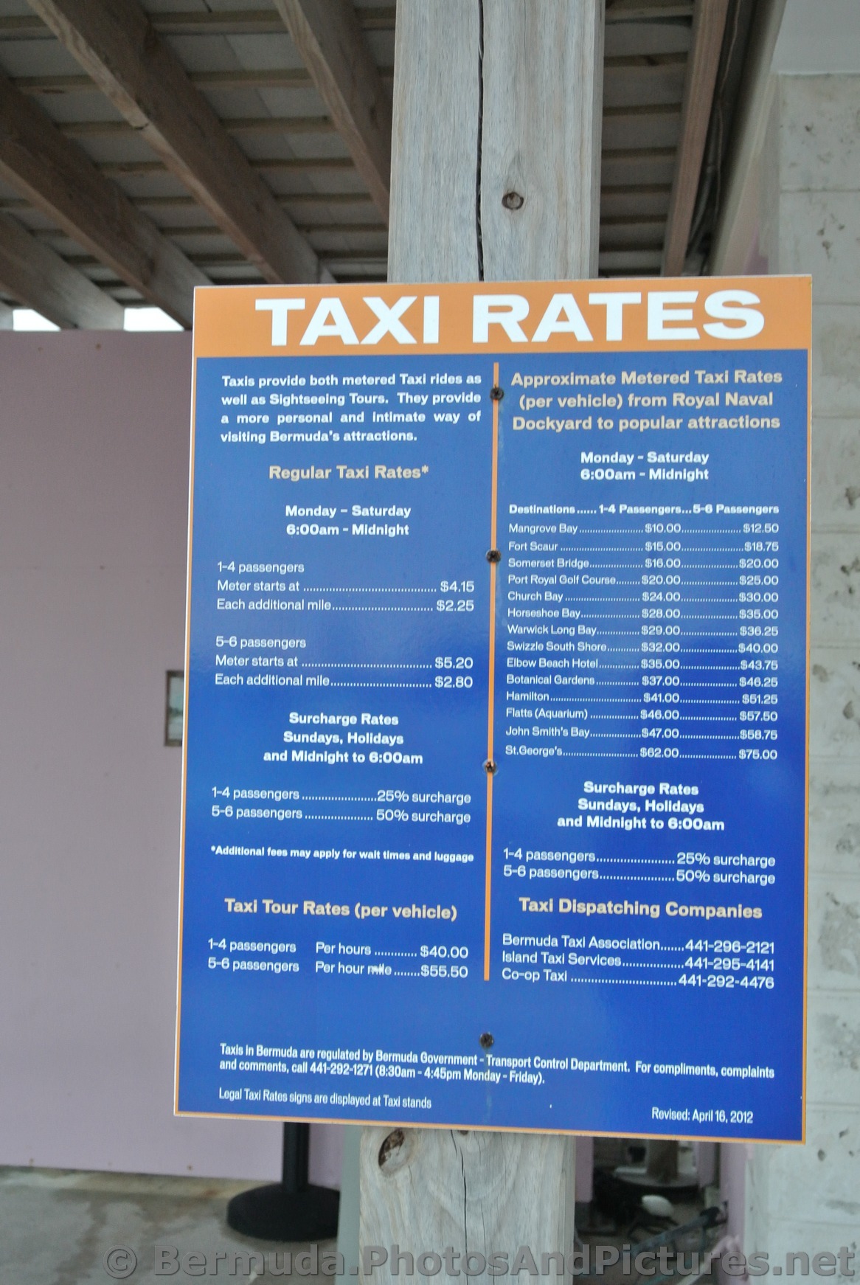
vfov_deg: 41.9
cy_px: 642
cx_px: 430
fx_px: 1679
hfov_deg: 28.7
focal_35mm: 47
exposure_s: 1/60
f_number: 4.5
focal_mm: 17.5
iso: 560
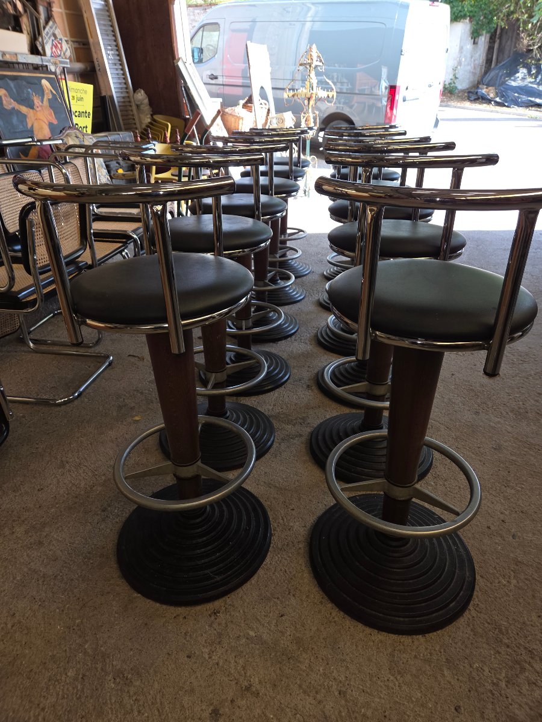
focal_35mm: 23
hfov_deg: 58.9
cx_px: 271
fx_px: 480
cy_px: 361
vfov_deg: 73.9
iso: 40
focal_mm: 5.4
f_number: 1.8
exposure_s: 1/120
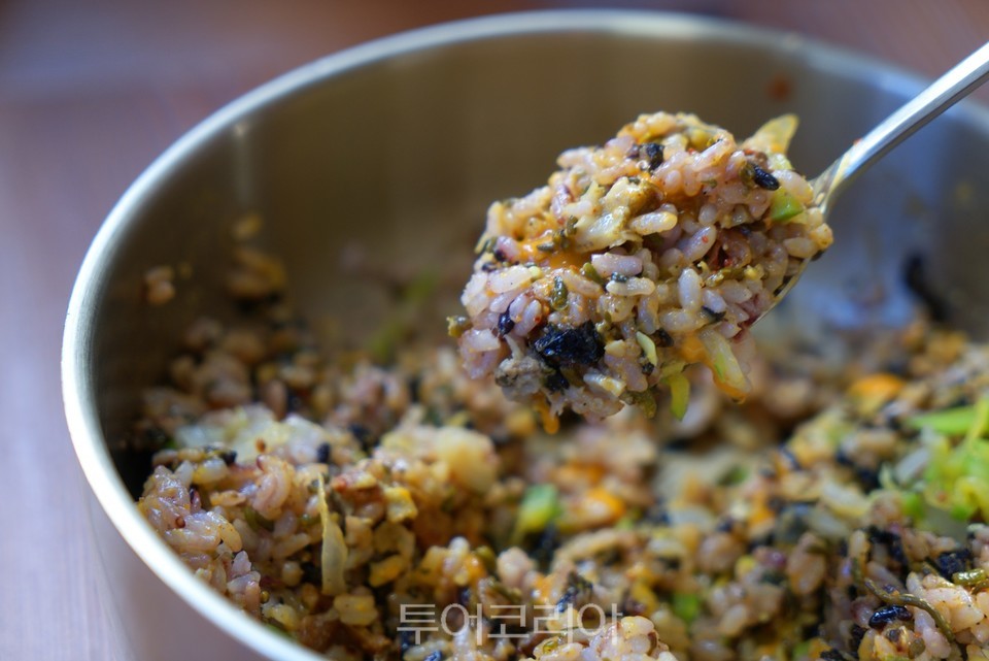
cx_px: 494
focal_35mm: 70
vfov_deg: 19.5
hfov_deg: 28.8
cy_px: 330
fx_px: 1924
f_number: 4
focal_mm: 70
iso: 400
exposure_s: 1/80
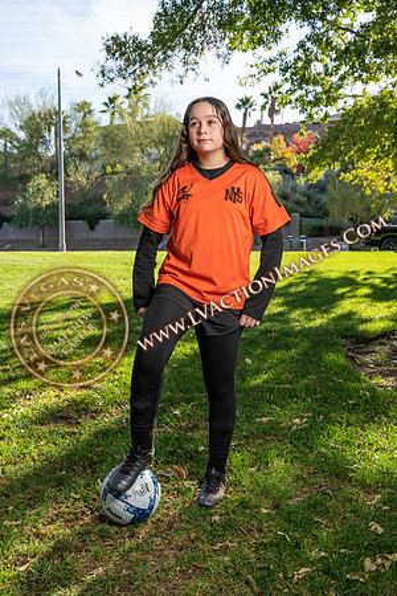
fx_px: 538
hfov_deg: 40.5
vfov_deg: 58.0
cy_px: 298
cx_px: 198
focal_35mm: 32
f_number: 5.6
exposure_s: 1/160
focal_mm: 32.5
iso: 100
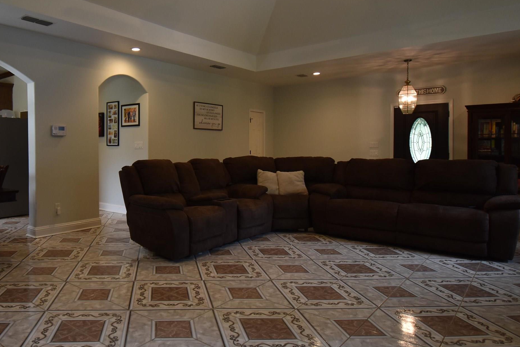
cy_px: 150
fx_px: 361
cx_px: 161
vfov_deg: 51.1
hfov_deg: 68.9
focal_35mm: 25
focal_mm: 10
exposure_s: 1/60
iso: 450
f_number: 4.5
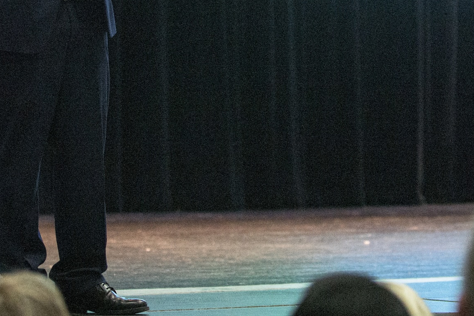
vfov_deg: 6.3
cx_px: 304
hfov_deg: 9.4
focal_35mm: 219
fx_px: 2884
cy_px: -20
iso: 3200
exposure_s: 1/200
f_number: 2.8
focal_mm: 70
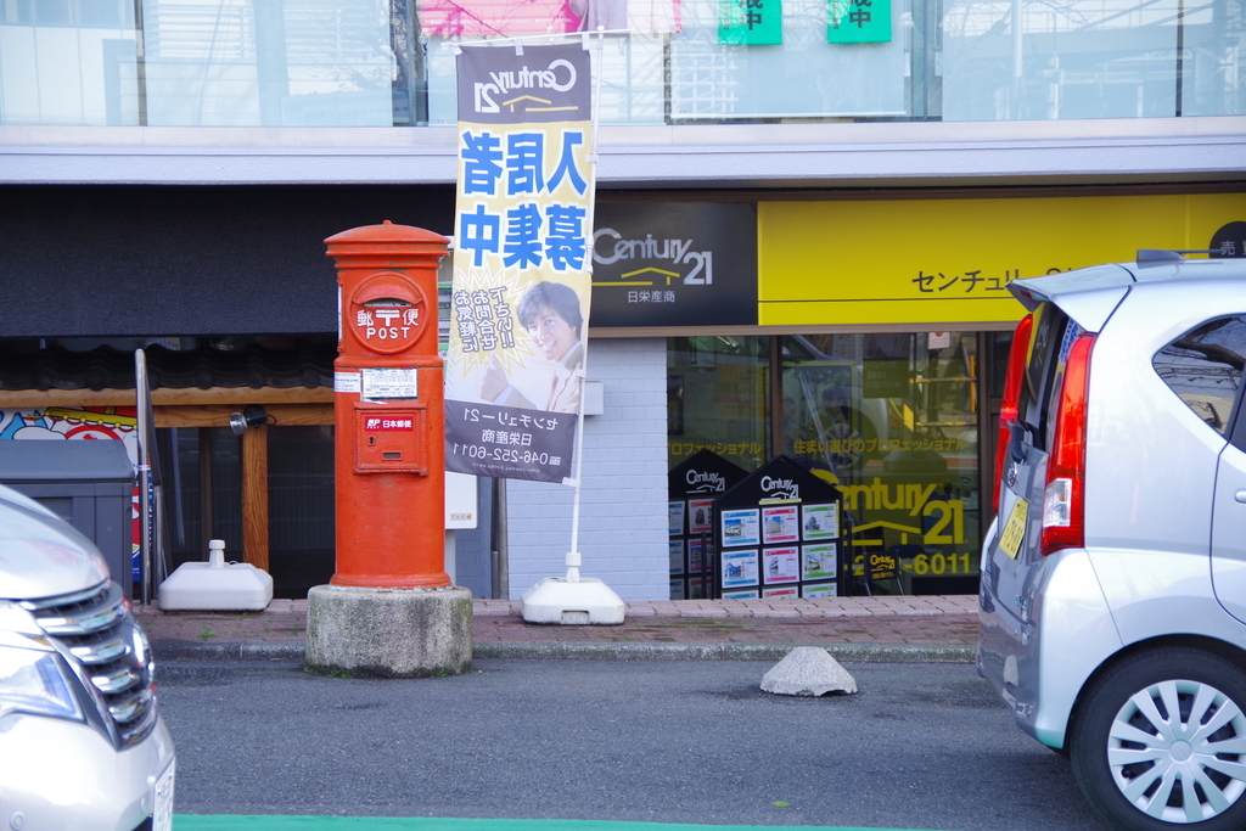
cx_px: 623
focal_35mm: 90
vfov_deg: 15.2
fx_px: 3115
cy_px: 416
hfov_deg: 22.6
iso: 200
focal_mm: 60
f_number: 4.5
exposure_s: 1/125
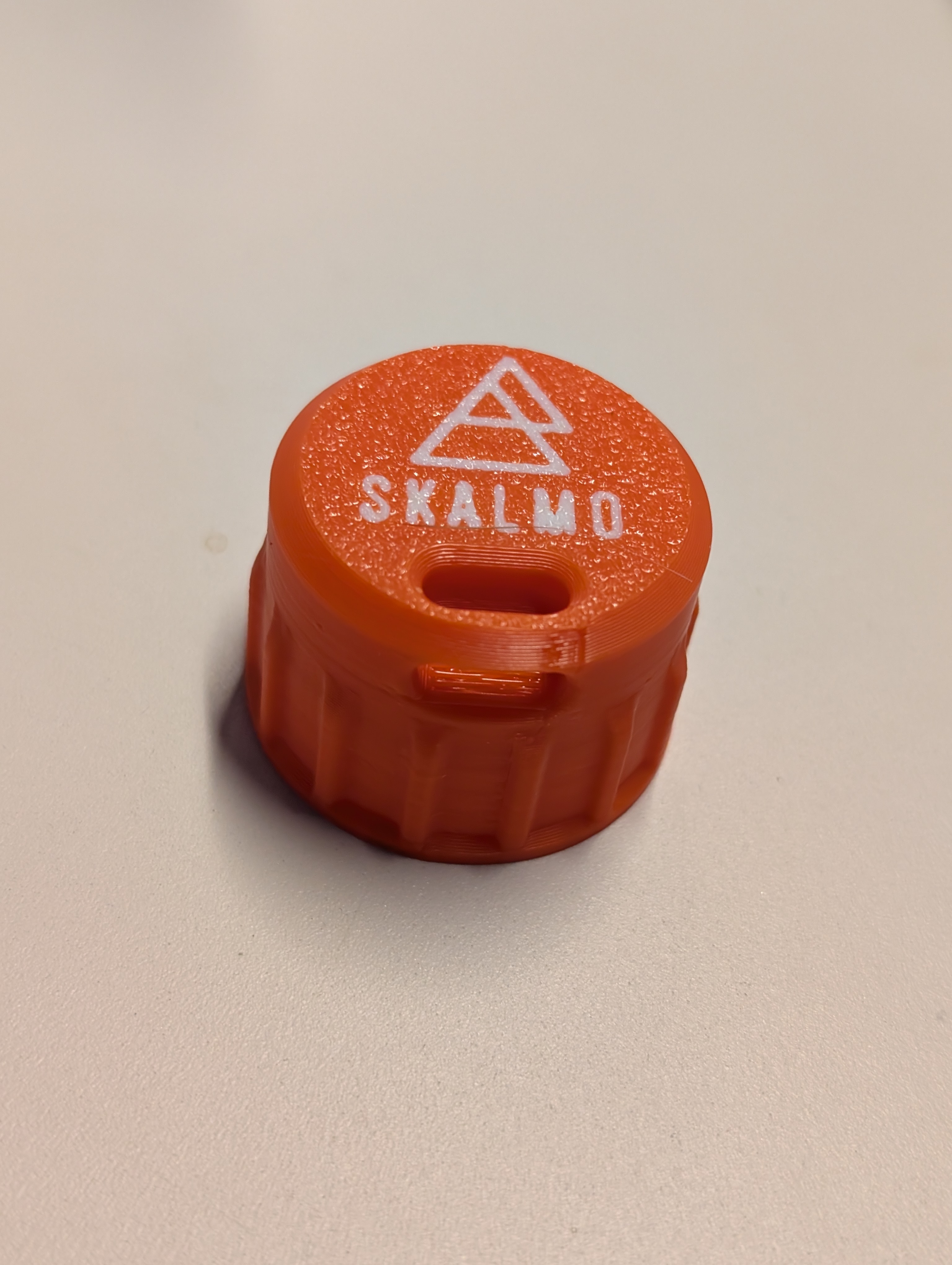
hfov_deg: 29.7
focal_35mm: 49
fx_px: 1792
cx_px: 476
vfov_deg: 38.9
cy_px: 632
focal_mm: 6.9
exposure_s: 1/100
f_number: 1.68
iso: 295
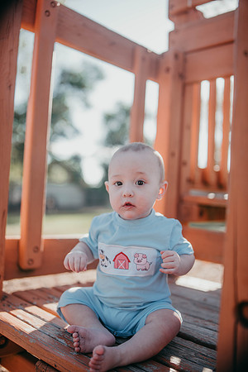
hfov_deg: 37.9
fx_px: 362
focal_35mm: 35
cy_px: 186
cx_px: 124
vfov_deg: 54.4
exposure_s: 1/1250
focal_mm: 35
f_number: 1.6
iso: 64
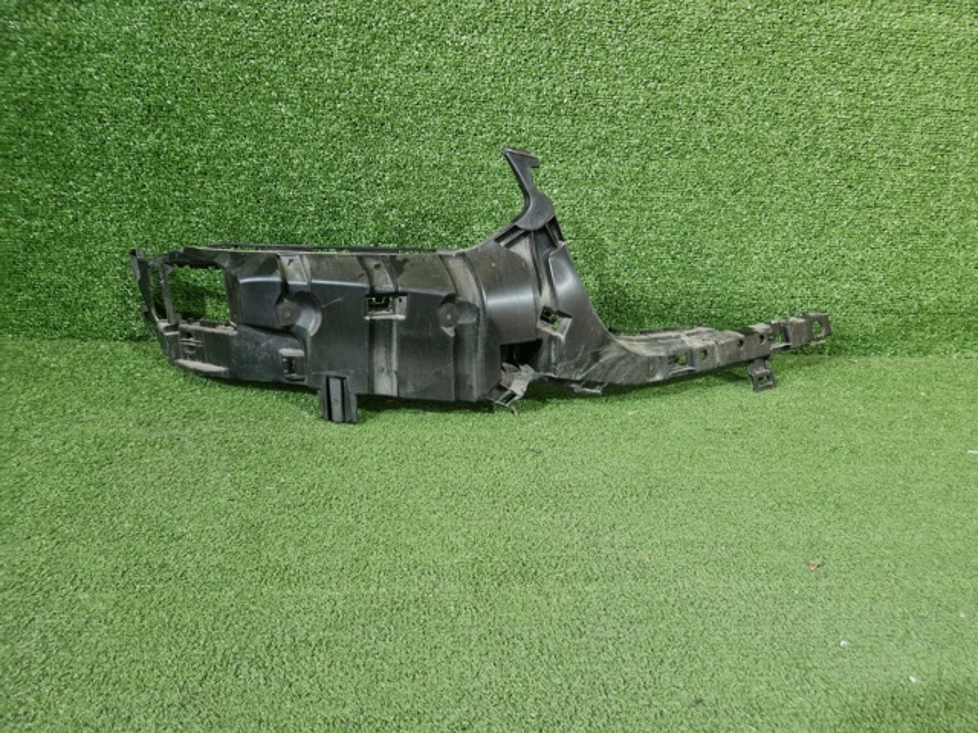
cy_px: 366
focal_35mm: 23
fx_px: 650
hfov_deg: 73.9
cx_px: 489
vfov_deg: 58.9
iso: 80
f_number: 1.8
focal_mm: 5.4
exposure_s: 1/100
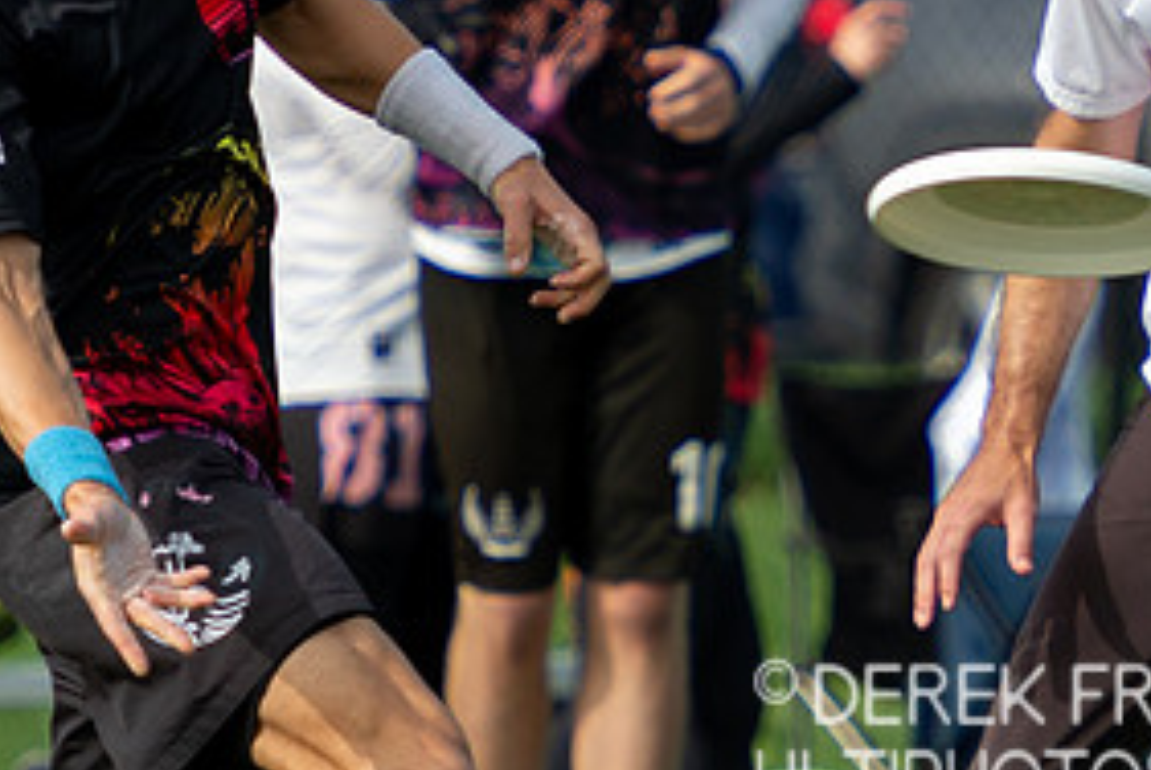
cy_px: 24
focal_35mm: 1121
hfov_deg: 1.8
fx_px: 35877
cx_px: 1048
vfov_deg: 1.2
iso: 450
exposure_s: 1/2000
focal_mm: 320
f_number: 5.6
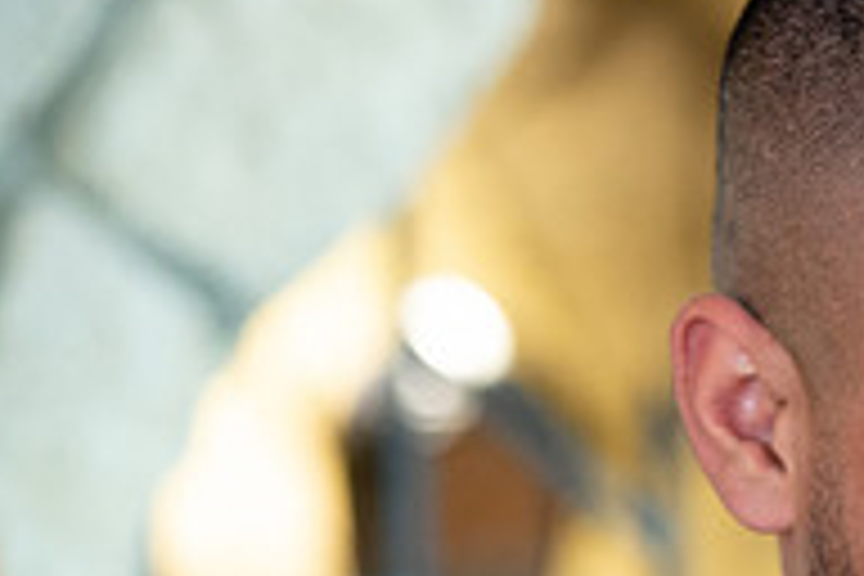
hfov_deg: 5.4
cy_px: 729
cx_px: 1179
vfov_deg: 3.6
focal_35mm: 377
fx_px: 9047
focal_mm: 125
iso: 2500
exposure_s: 1/60
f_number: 2.8
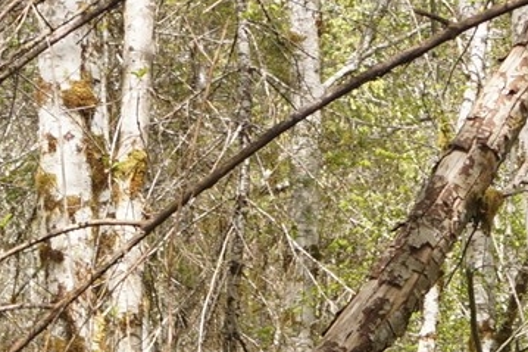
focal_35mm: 213
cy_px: 451
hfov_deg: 9.7
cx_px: 228
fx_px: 3122
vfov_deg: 6.4
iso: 100
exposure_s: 1/160
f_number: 6.3
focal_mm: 30
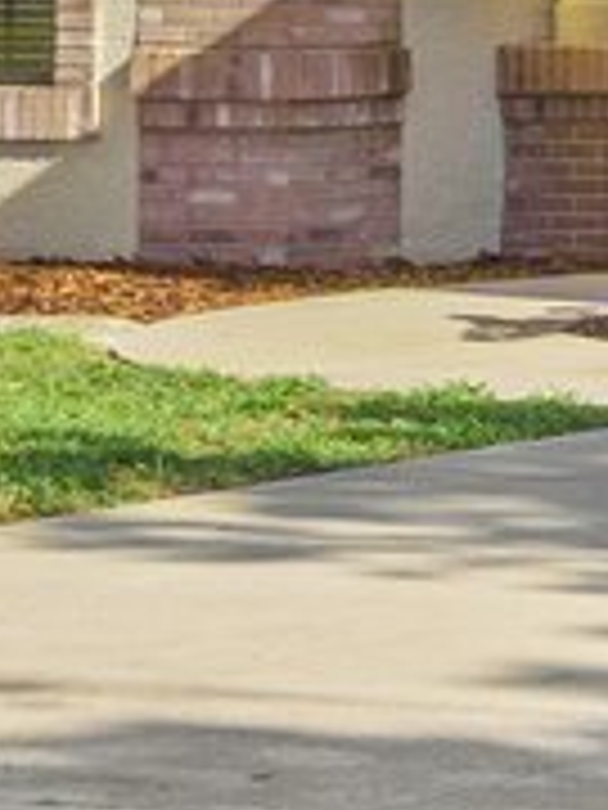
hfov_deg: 5.6
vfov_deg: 8.2
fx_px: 5621
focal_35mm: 240
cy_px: 65
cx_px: 2126
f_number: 8
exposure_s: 1/640
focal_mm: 22
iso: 320
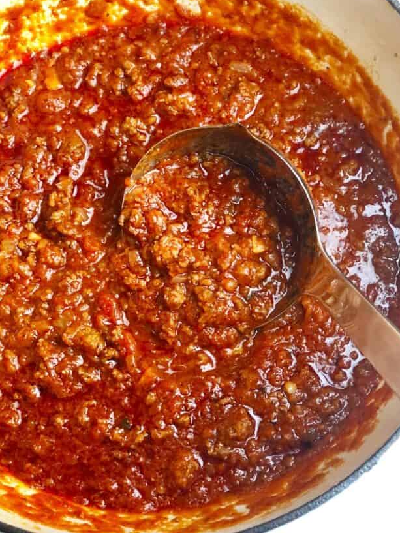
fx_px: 1032
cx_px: 203
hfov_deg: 21.9
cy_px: 283
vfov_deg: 29.0
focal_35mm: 67
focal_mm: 6.6
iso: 160
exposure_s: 1/30
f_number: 2.8
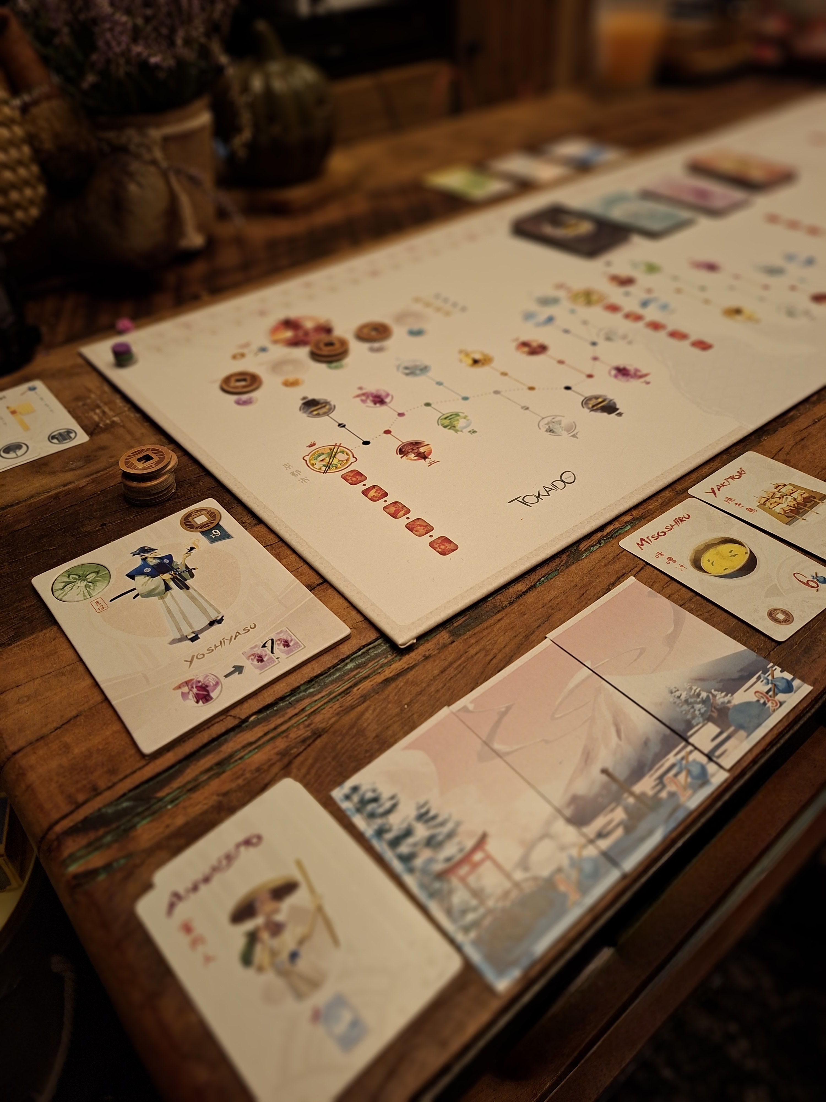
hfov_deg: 58.9
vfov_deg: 73.9
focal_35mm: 23
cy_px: 551
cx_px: 413
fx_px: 732
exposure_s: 1/25
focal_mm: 5.54
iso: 320
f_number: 1.8
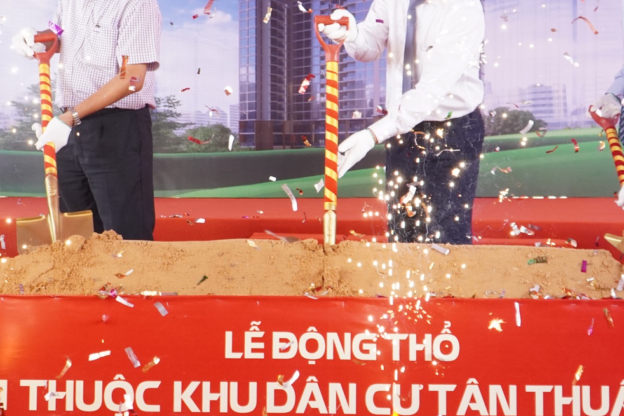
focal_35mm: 55
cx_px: 339
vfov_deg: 24.6
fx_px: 953
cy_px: 180
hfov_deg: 36.2
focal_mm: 18
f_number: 4
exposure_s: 1/640
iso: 1250
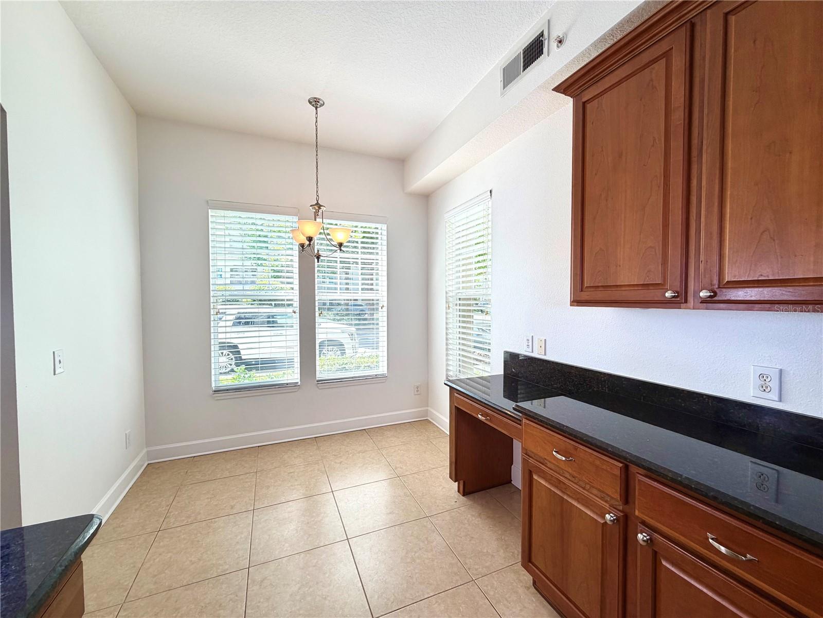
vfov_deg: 85.7
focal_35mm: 14
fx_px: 333
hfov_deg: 102.1
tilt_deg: -2.2
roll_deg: +0.6
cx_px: 412
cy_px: 309
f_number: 2.2
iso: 64
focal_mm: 2.22
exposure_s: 1/120
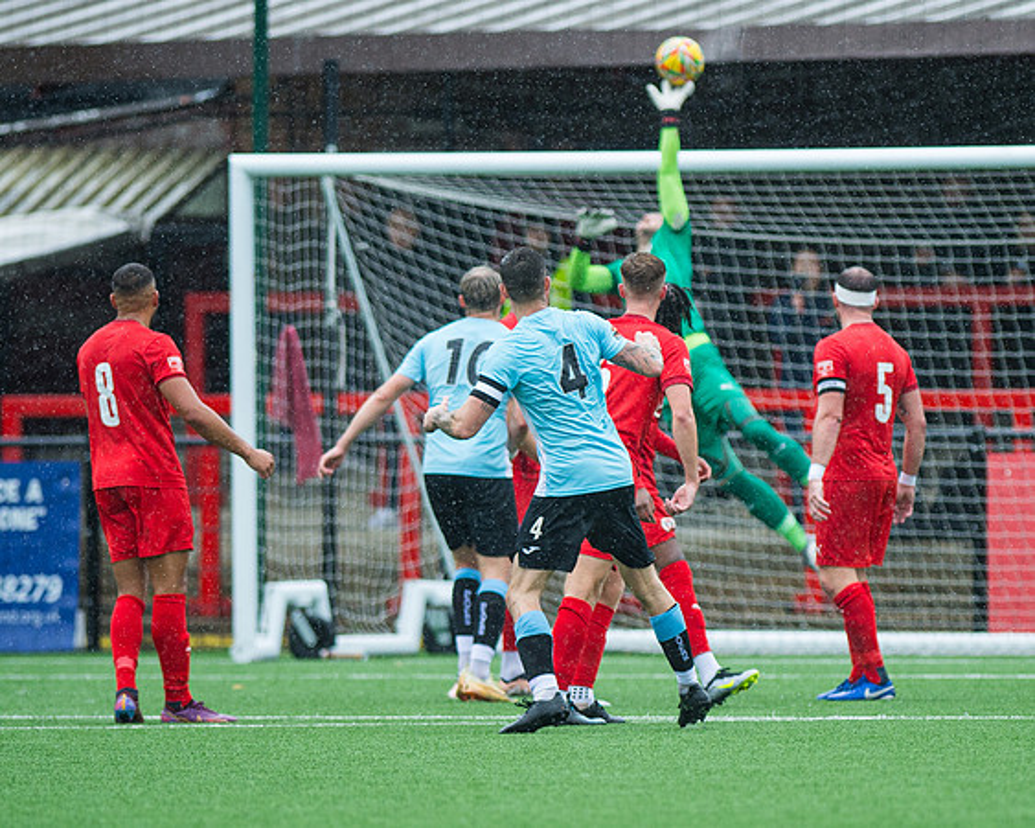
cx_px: 675
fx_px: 16878
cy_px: 440
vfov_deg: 2.8
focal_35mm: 551
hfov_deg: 3.5
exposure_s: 1/1600
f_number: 2.8
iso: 400
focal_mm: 300
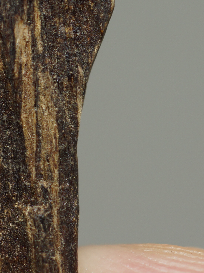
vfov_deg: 11.1
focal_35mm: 176
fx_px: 1383
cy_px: 2
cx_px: 13
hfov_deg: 8.4
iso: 100
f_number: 4
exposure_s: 1/160
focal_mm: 30
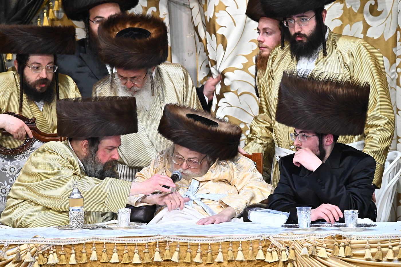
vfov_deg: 3.3
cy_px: 134
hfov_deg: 4.9
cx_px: 200
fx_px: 4677
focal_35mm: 420
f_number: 8
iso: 5000
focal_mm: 420
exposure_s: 1/100
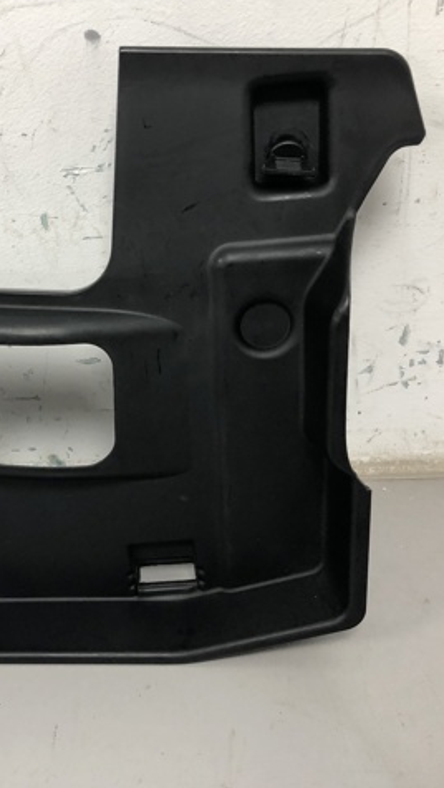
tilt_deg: -35.3
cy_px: 392
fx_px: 858
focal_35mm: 41
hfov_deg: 28.2
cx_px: 65
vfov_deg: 49.4
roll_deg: +10.2
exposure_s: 1/25
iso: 40
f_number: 1.8
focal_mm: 4
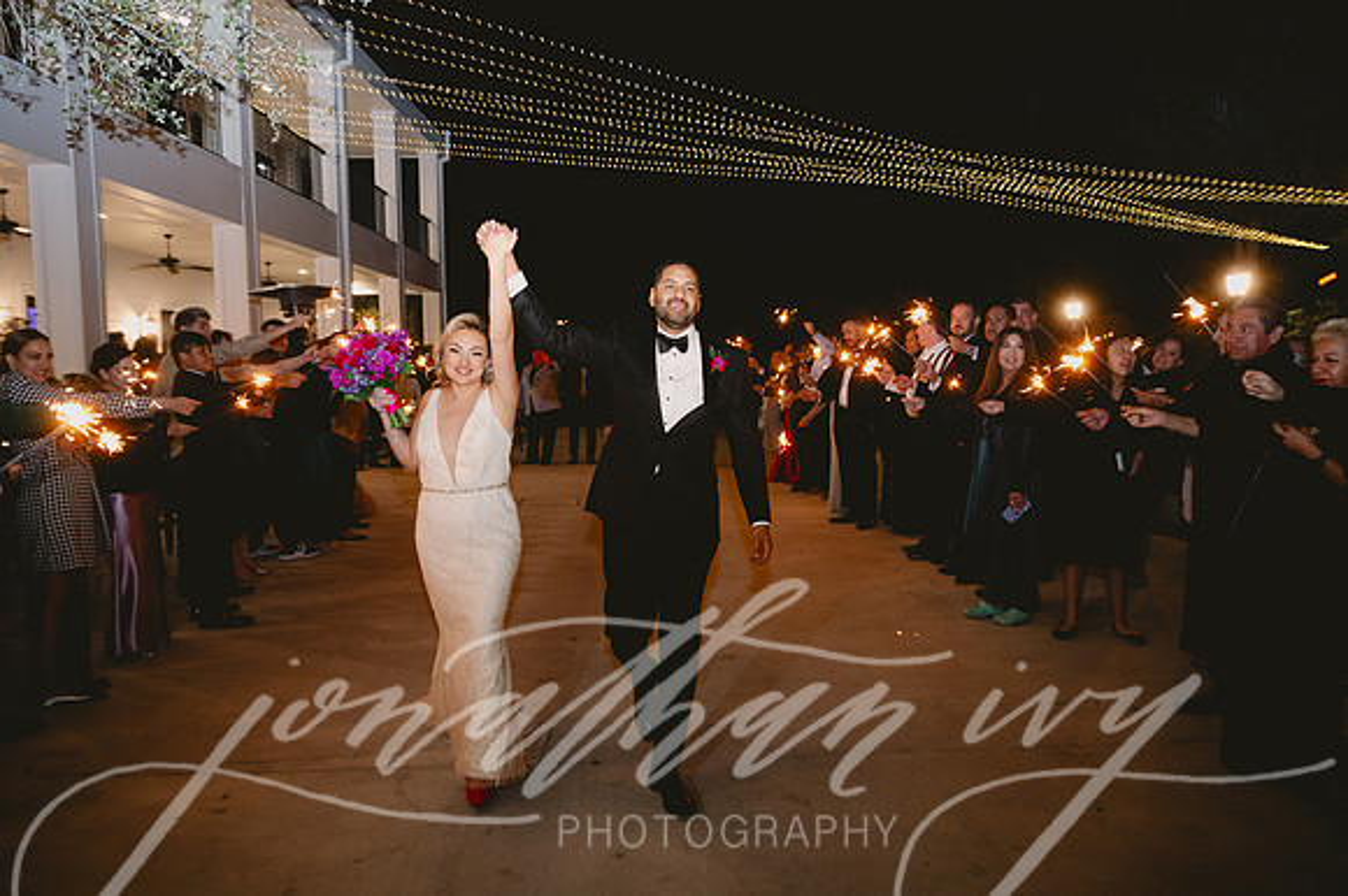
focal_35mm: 26
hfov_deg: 70.5
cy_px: 448
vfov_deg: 50.4
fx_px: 954
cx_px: 674
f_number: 2.8
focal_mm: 25.5
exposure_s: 1/100
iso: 2500
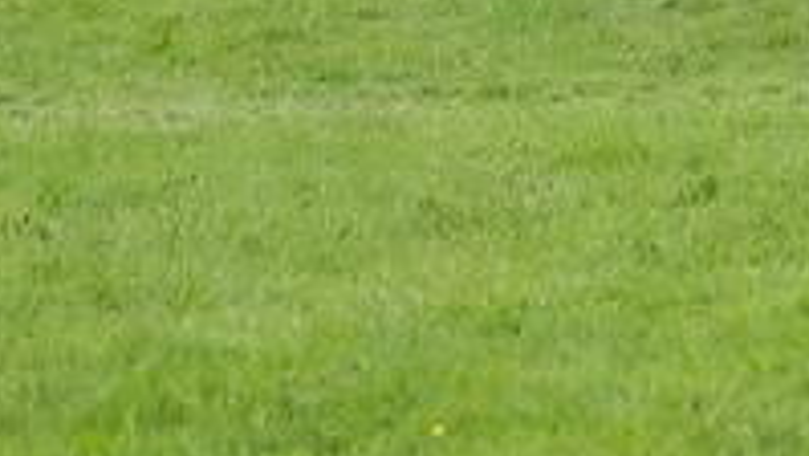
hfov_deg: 2.9
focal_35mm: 752
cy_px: -277
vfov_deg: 1.6
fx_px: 16134
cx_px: 1016
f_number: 4
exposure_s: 1/800
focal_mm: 165
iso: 2000
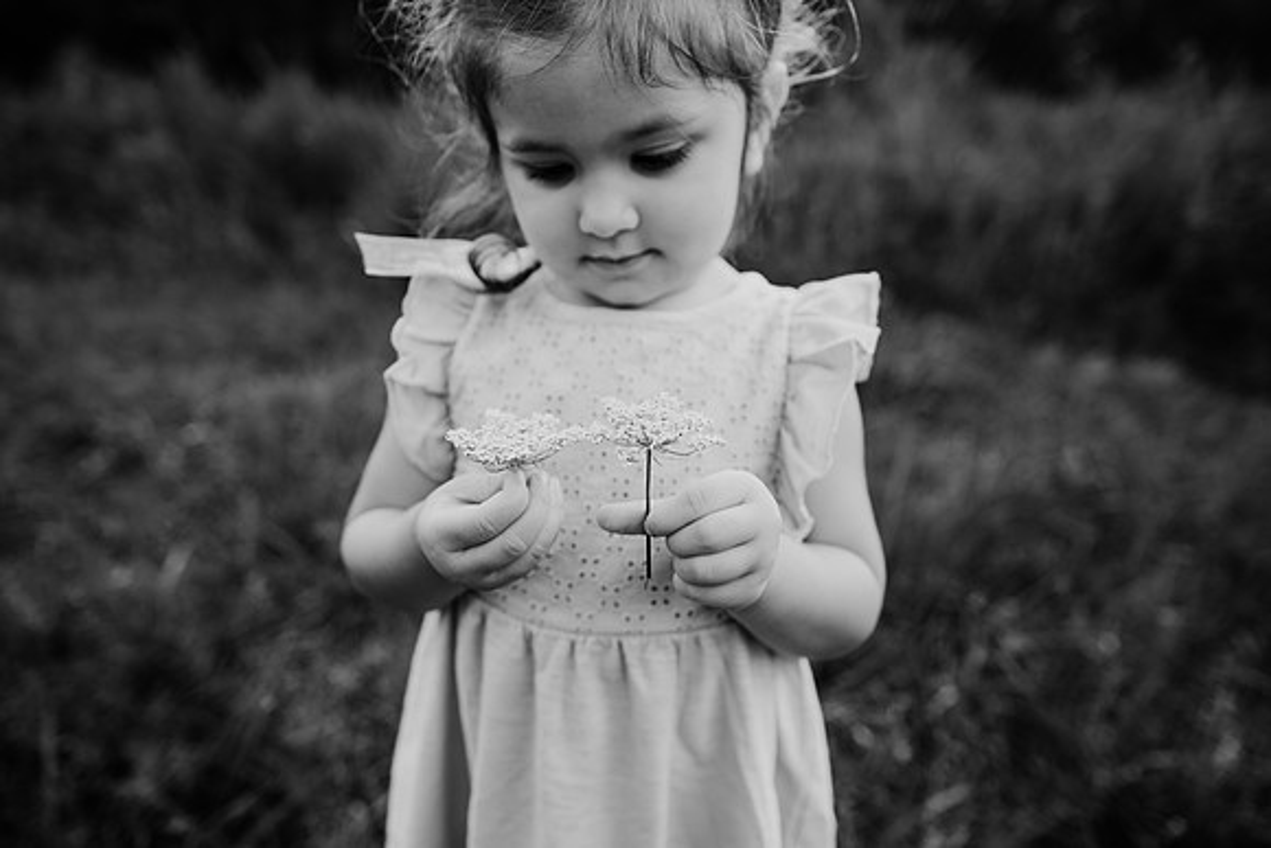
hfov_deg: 73.7
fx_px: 847
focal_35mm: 24
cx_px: 636
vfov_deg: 53.2
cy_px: 424
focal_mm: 24
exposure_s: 1/500
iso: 160
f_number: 2.8
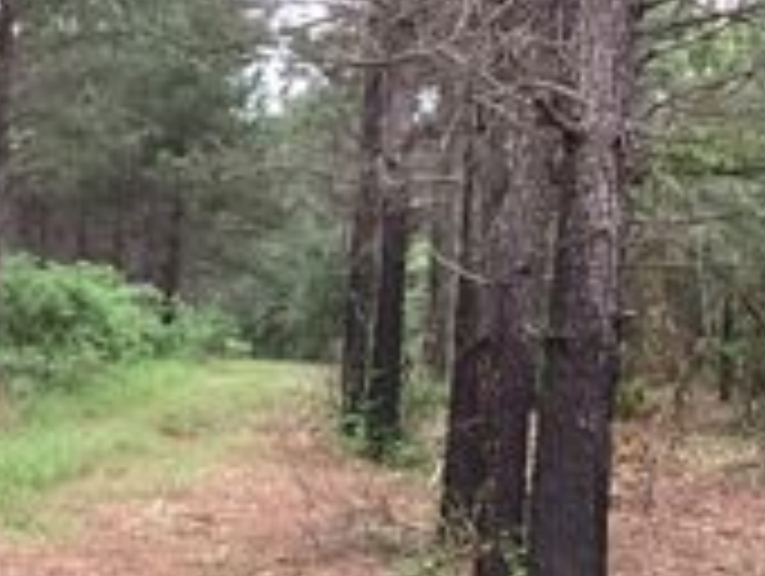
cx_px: 194
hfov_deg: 21.3
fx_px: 2014
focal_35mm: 91
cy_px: 268
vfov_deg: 16.3
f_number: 2.4
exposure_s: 1/50
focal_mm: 3.3
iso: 200
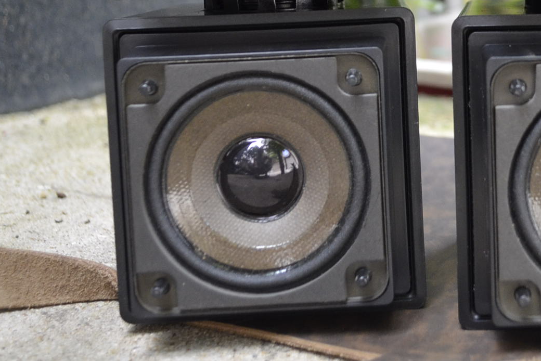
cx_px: 495
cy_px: -59
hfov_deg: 25.1
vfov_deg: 16.8
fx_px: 1172
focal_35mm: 78
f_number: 3.8
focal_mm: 22
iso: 800
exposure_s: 1/60
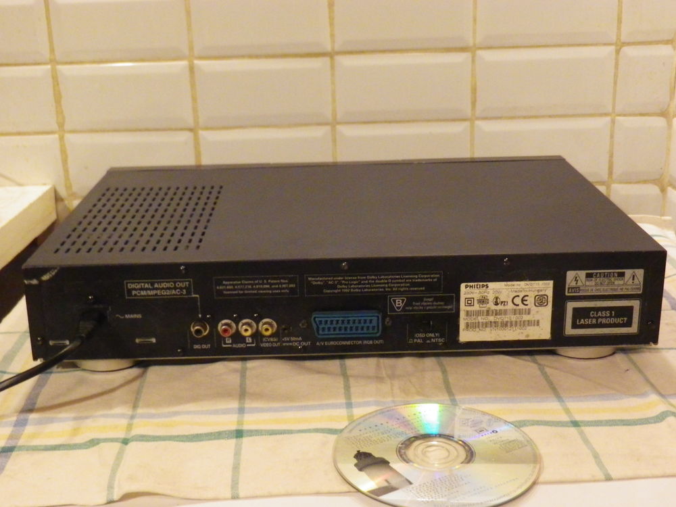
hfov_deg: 41.2
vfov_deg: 31.5
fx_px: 898
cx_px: 338
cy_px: 254
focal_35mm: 46
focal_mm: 8.2
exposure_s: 1/20
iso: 800
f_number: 4.2
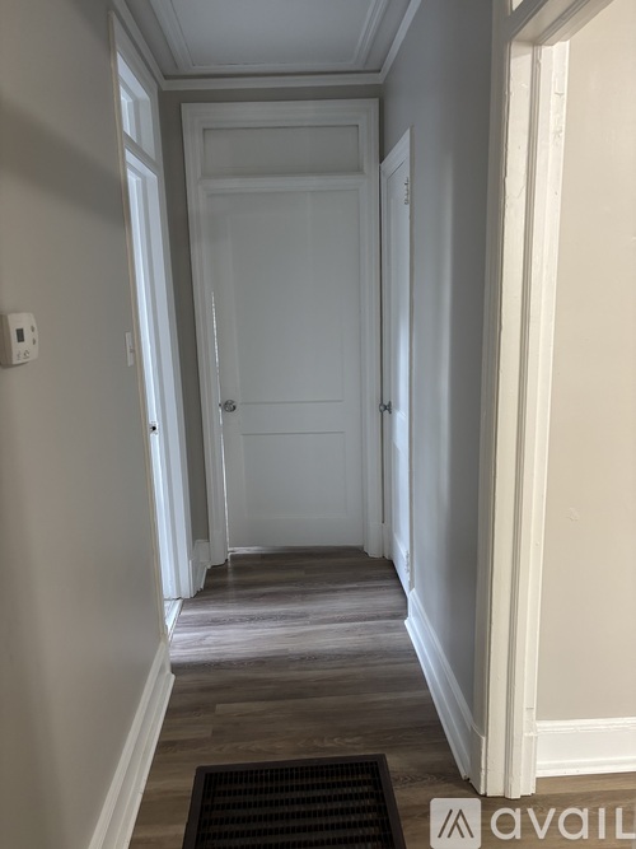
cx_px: 318
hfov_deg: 53.0
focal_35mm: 26
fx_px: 637
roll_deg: +1.9
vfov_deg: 67.3
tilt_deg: -11.7
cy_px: 424
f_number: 1.6
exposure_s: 1/60
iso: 320
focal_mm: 5.96
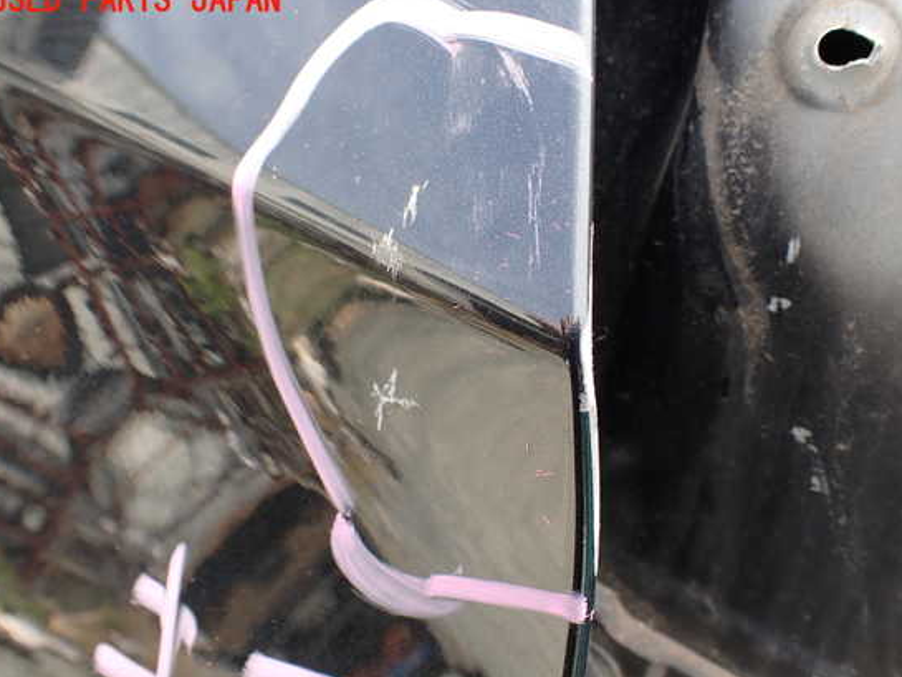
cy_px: 353
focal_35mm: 33
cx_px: 477
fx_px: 860
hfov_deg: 55.3
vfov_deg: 43.0
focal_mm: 5.4
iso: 100
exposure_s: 1/125
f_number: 3.2
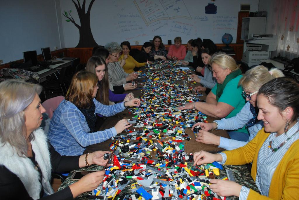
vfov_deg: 48.0
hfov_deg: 67.3
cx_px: 150
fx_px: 224
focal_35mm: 27
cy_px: 100
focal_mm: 18
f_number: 3.5
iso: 200
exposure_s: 1/60
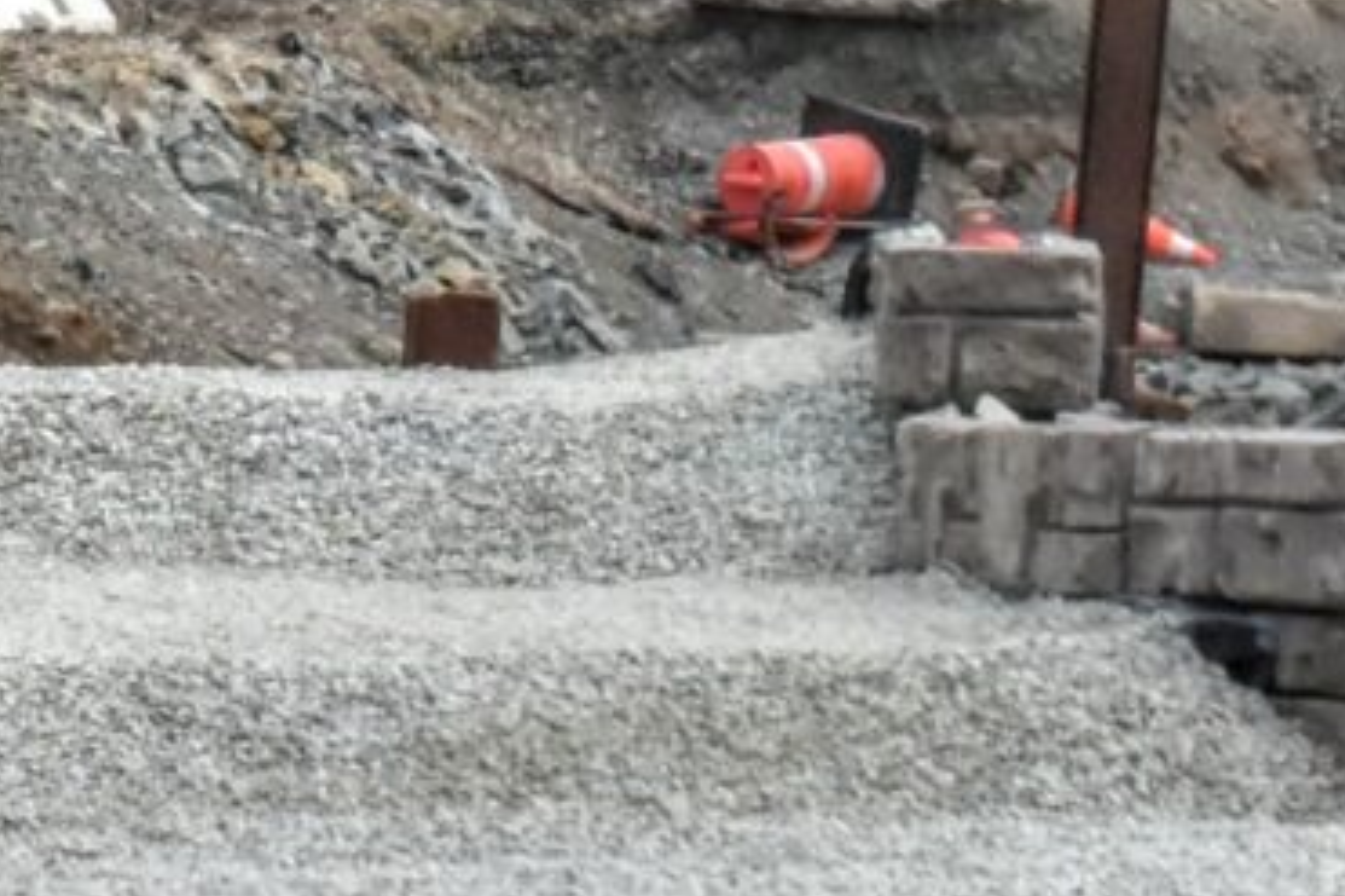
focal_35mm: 880
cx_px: 2179
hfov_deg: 2.3
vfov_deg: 1.6
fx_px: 32878
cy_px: -176
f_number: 8
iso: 1000
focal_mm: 85
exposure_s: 1/667
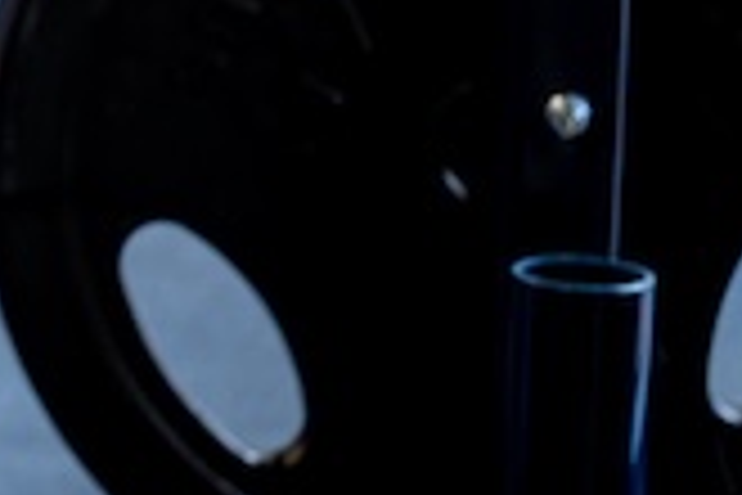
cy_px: -628
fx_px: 11109
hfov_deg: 3.7
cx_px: -1286
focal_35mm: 539
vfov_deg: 2.5
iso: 1600
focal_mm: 89
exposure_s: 1/200
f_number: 2.8
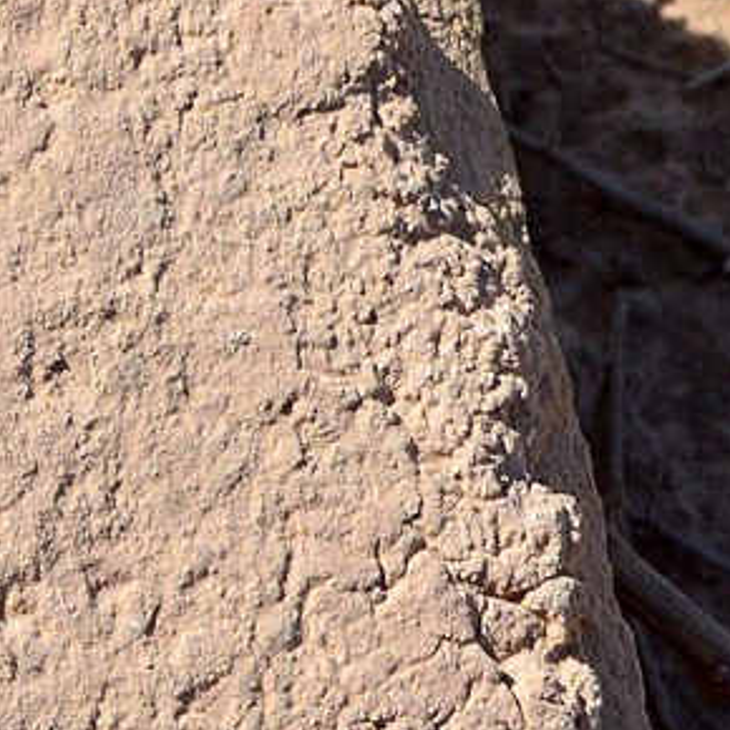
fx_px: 5878
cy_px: -544
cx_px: -1231
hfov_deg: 6.6
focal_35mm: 246
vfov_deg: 6.9
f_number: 11
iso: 400
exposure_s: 1/500
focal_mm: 35
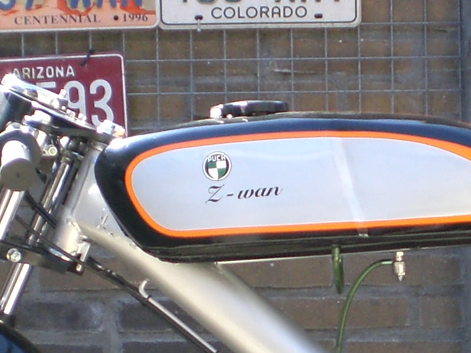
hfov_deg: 13.8
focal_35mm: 142
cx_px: 382
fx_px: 1933
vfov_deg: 10.4
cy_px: 310
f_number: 3.1
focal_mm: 6.3
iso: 100
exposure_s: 1/250
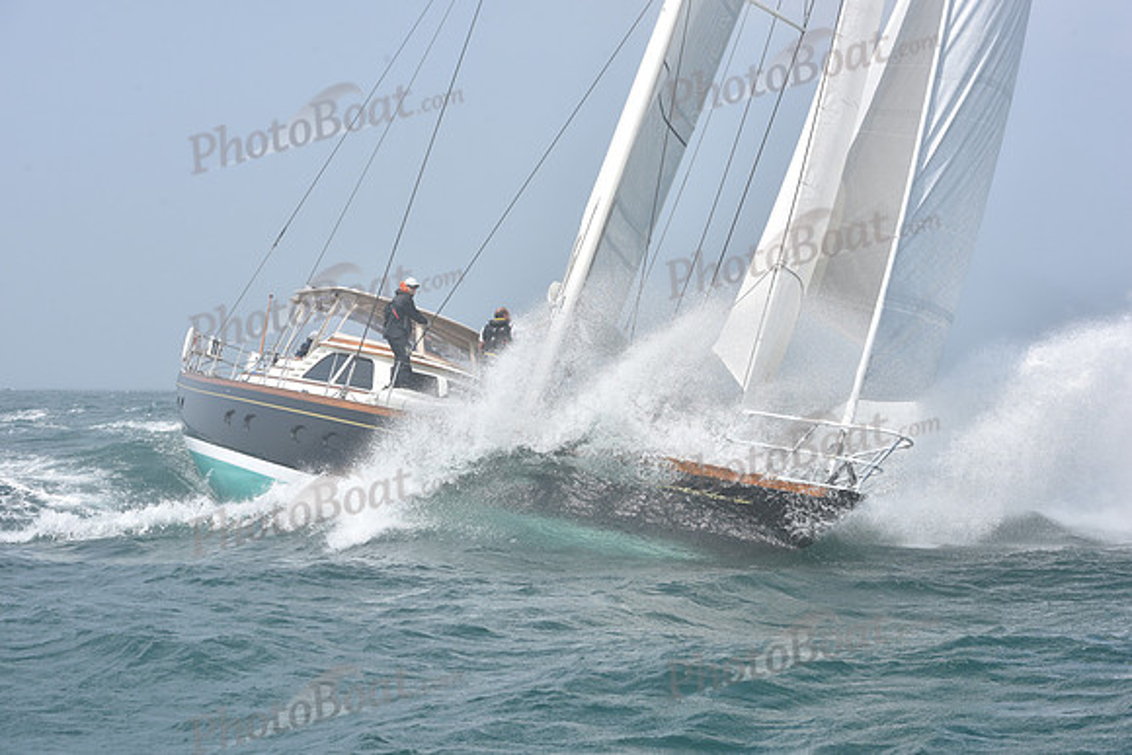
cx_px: 566
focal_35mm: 70
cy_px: 378
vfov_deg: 19.5
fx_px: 2202
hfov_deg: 28.8
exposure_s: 1/800
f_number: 11
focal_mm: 70
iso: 320
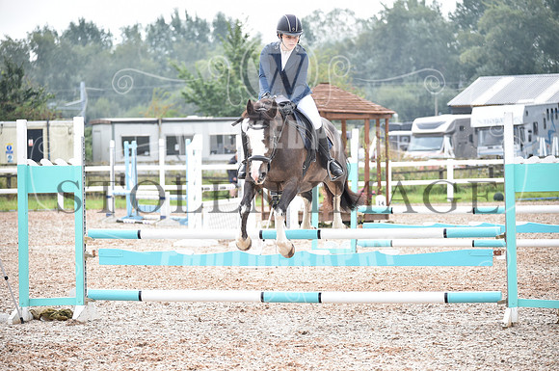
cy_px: 186
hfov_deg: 13.3
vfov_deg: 8.8
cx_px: 280
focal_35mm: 155
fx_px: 2403
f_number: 5.3
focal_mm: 155
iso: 1000
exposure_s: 1/1250
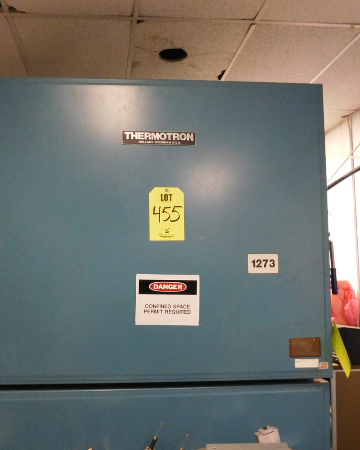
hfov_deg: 41.1
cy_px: 246
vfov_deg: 50.2
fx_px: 480
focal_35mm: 36
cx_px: 155
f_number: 3
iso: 400
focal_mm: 4
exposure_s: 1/25
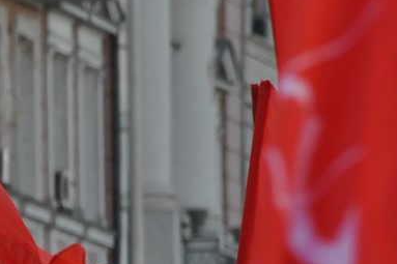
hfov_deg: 1.8
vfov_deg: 1.2
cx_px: -33
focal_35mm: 1131
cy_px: 310
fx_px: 12466
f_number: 8
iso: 1000
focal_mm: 250
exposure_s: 1/800
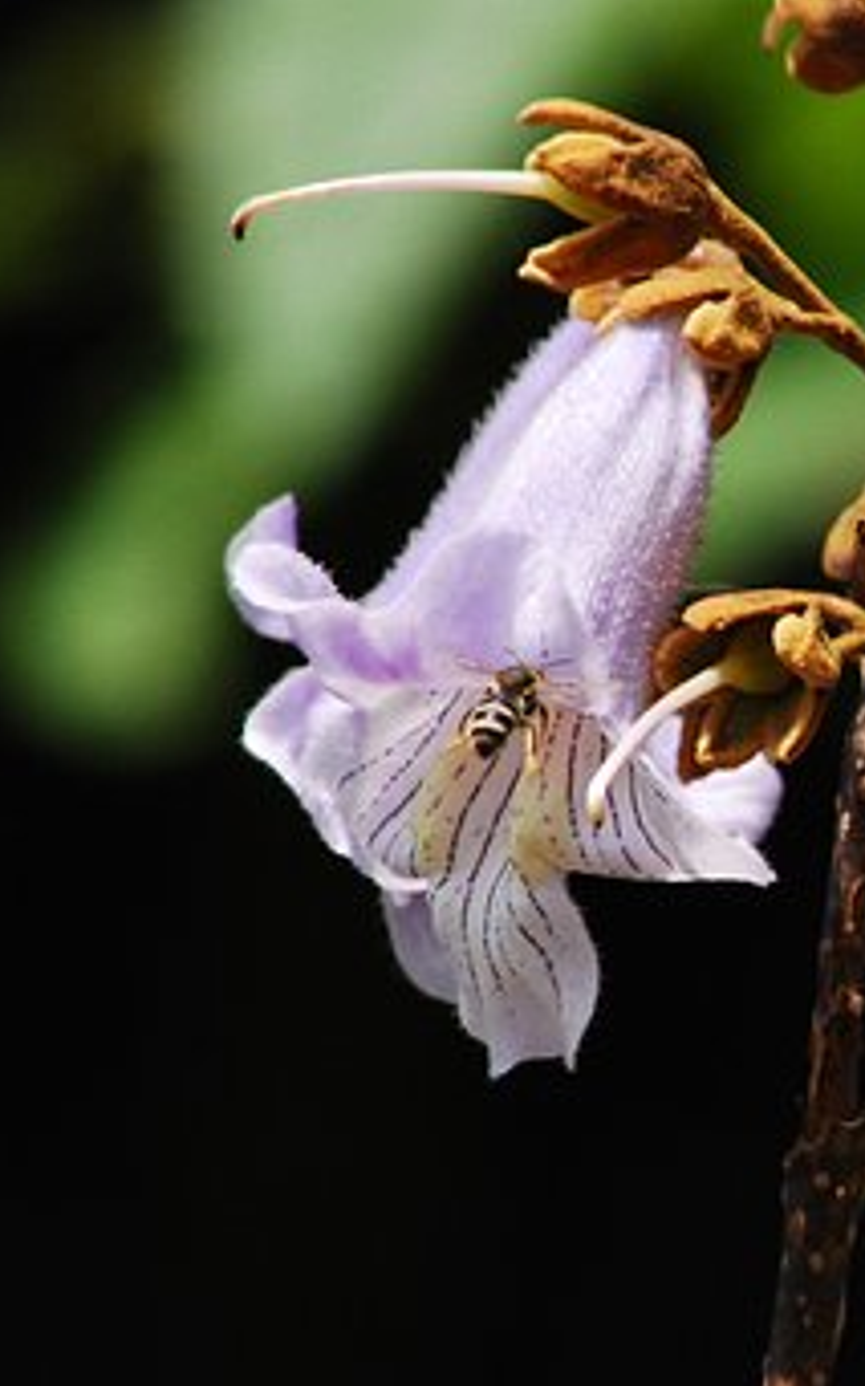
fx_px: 26037
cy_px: 693
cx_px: 1003
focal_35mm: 690
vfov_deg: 3.0
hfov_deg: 1.9
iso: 800
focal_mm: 300
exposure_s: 1/640
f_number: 14
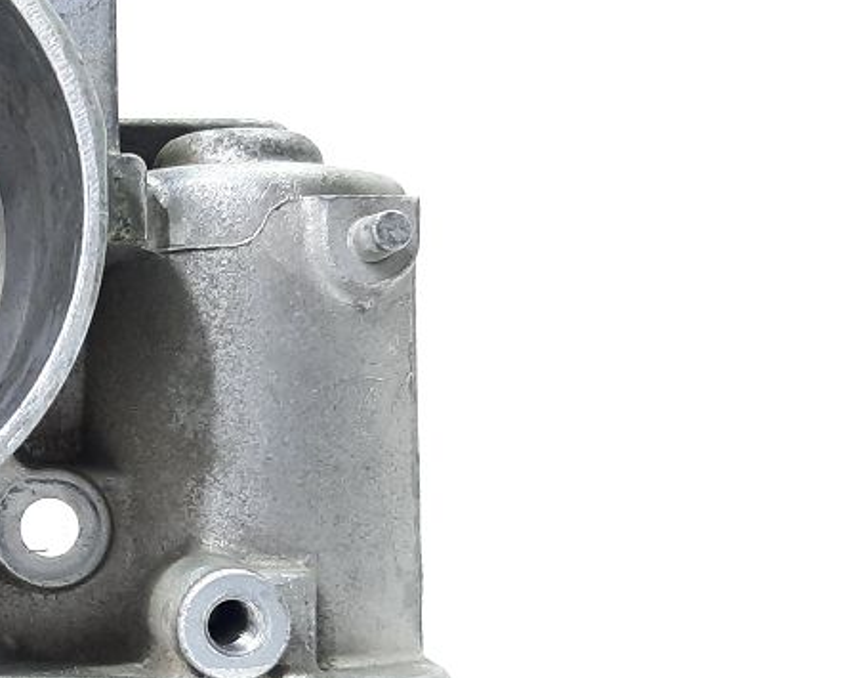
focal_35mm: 66
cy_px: 435
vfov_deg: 23.1
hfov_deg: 26.1
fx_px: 1654
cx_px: -122
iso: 200
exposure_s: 1/50
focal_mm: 4.6
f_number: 2
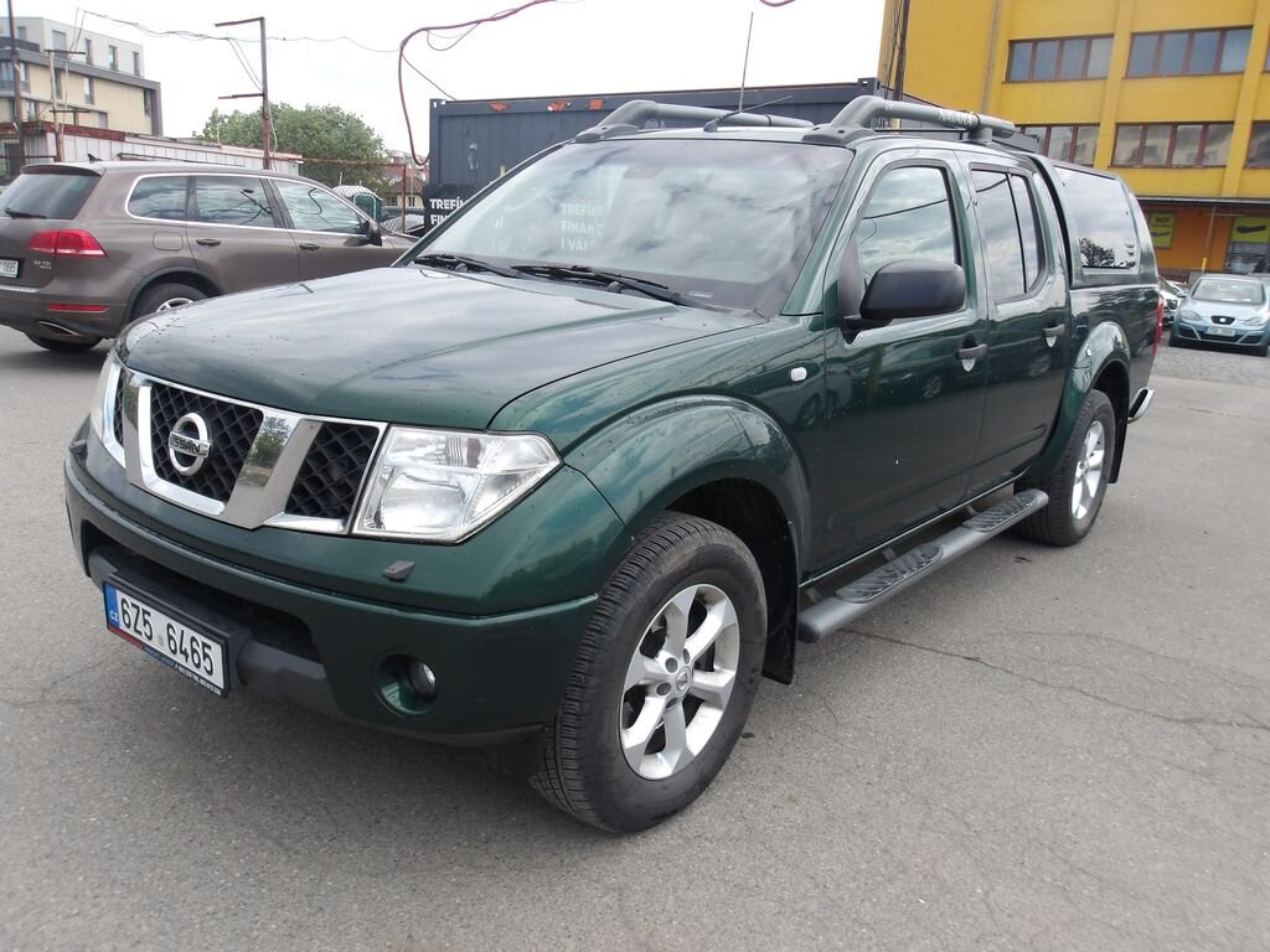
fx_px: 991
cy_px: 476
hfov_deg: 65.3
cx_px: 635
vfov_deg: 51.4
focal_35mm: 27
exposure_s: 1/698
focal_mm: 4.9
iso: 100
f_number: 3
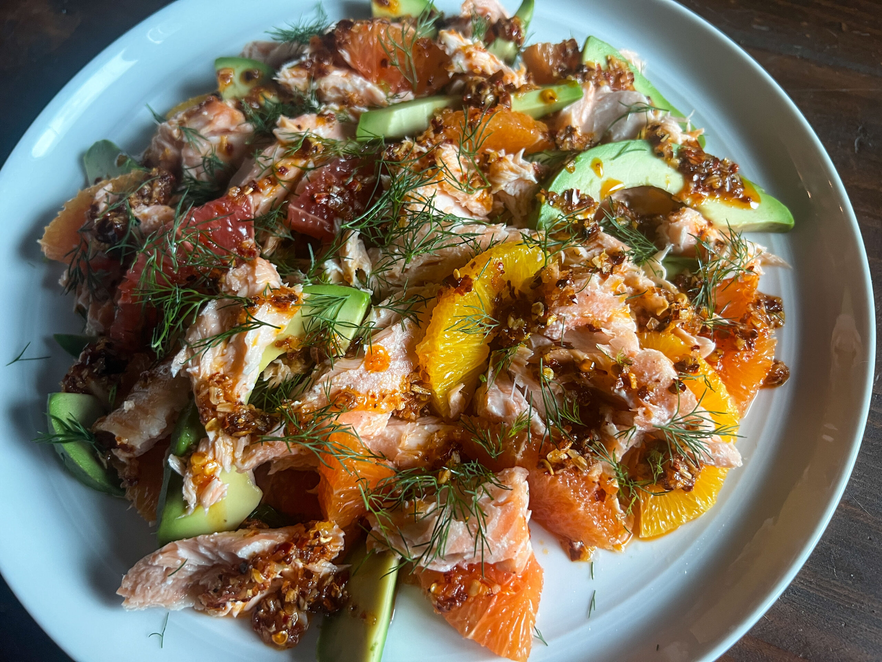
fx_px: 662
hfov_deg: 67.3
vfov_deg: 53.1
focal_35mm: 26
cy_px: 331
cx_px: 441
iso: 200
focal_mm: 5.7
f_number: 1.5
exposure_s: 1/60
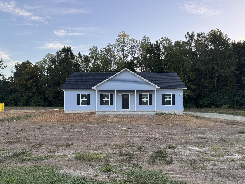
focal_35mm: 24
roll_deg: -0.1
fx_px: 170
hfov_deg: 71.6
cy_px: 92
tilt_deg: +2.4
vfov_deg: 56.8
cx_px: 122
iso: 80
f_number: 1.78
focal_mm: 6.76
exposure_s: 1/289
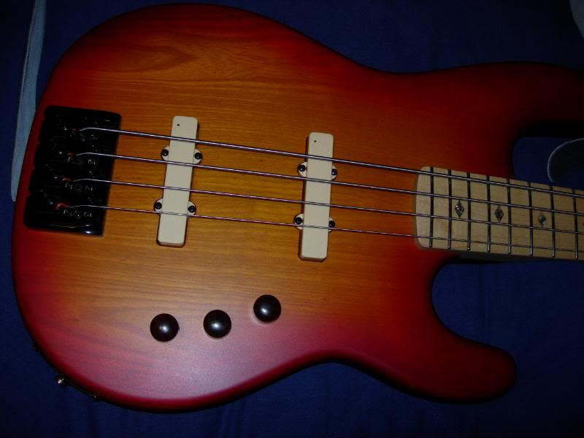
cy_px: 219
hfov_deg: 49.0
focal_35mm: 38
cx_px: 292
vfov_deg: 37.7
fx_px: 641
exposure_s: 1/64
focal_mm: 7.8
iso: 79
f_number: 2.8
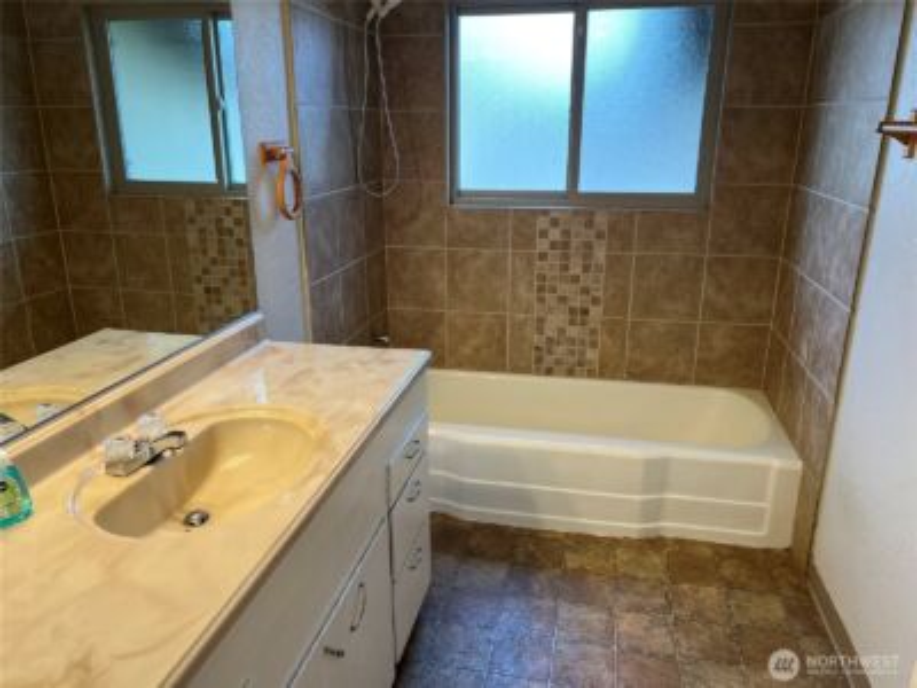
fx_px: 689
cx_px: 458
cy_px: 344
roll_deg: +0.1
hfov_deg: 67.3
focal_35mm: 26
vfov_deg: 53.1
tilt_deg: -19.3
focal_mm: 5.7
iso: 80
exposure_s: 1/120
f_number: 1.5
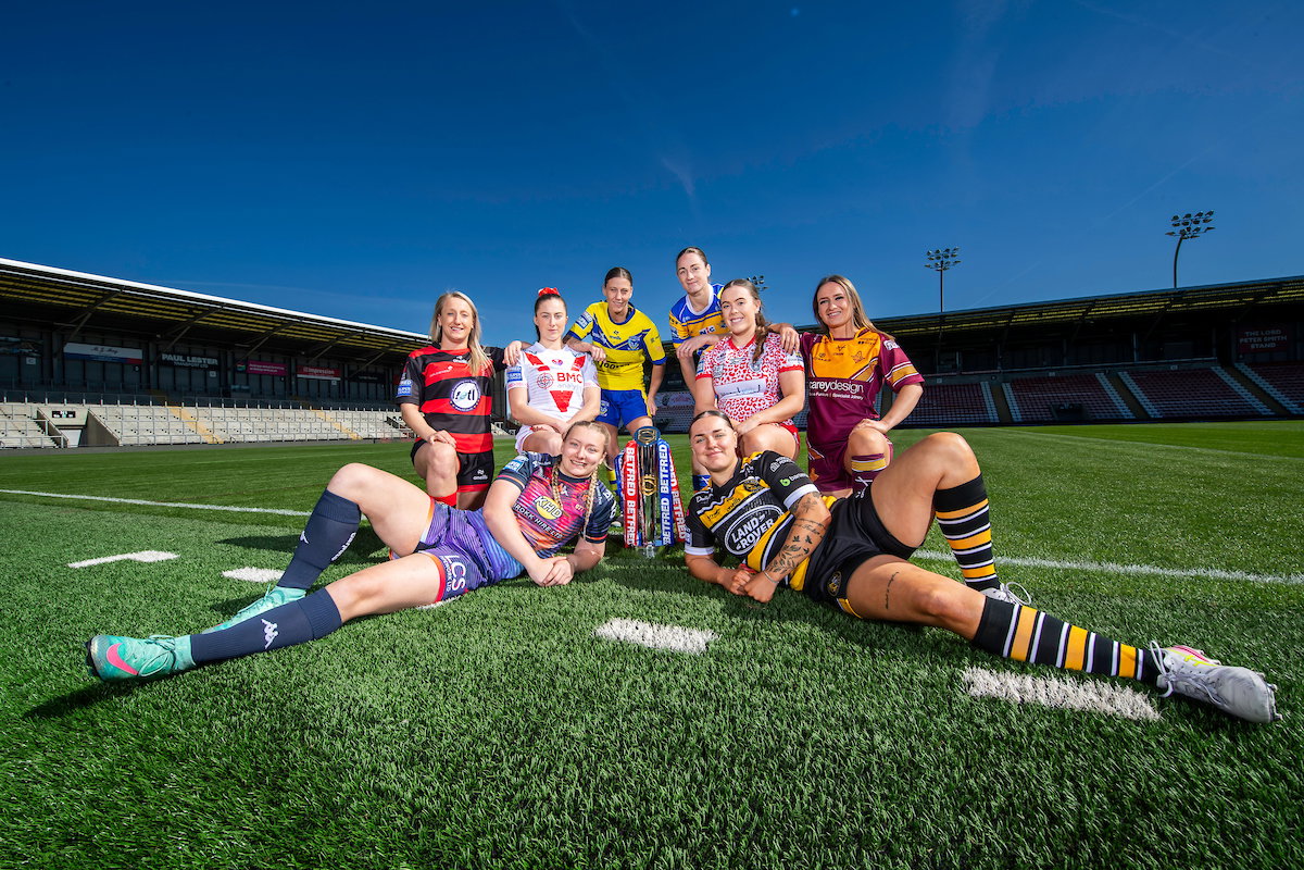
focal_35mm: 15
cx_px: 652
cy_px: 435
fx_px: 543
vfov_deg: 77.3
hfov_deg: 100.4
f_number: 11
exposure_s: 1/200
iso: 100
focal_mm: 15
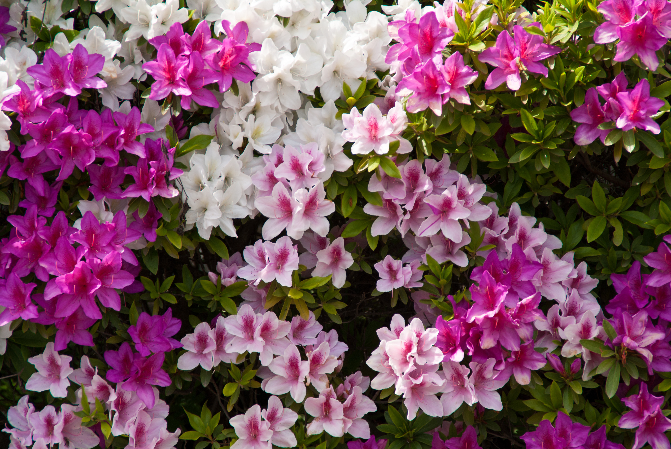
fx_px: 5598
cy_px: 224
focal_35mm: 300
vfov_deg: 4.6
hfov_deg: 6.9
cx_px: 336
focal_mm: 200
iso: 100
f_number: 8
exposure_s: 1/160
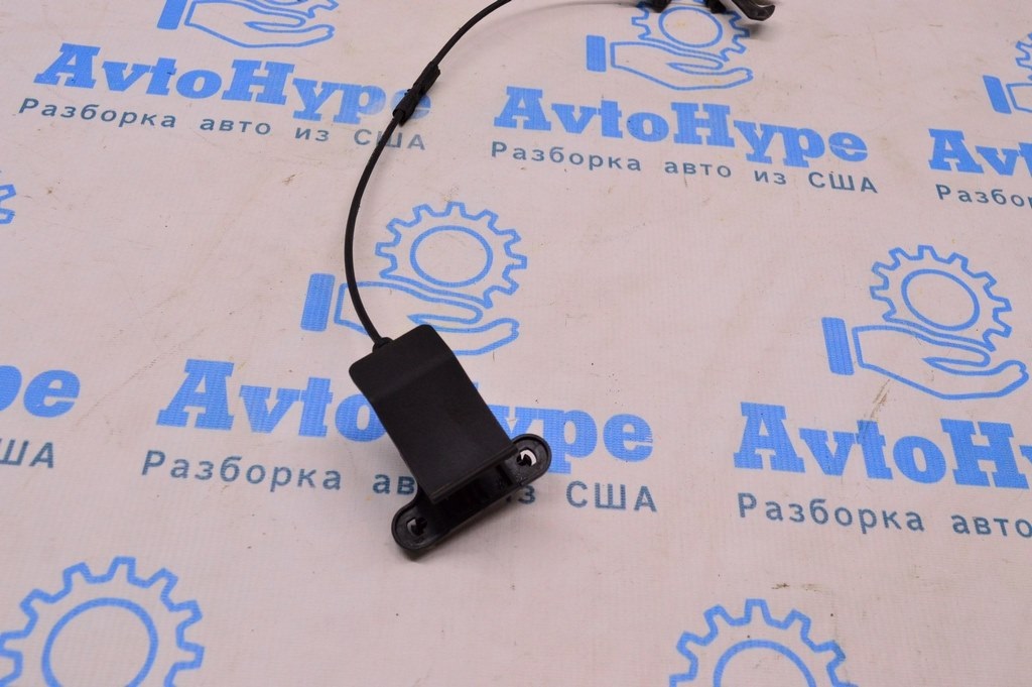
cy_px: 344
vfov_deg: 35.4
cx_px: 516
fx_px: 1074
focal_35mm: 38
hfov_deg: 51.3
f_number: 8
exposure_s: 1/125
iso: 1600
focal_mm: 25
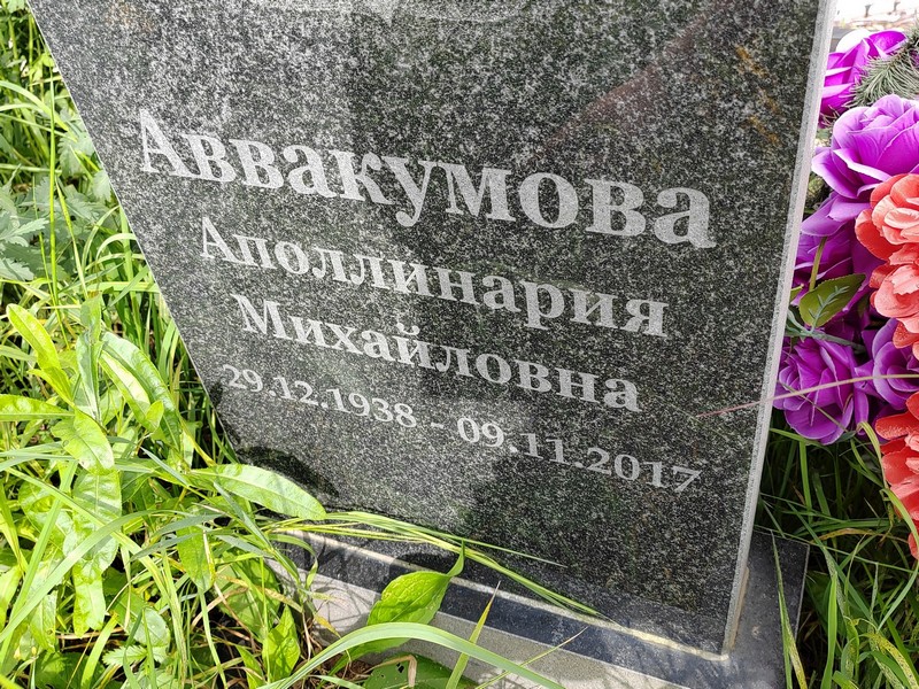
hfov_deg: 55.4
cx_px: 460
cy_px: 344
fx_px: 876
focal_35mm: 33
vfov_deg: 42.9
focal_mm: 5.52
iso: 100
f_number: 1.9
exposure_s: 1/390
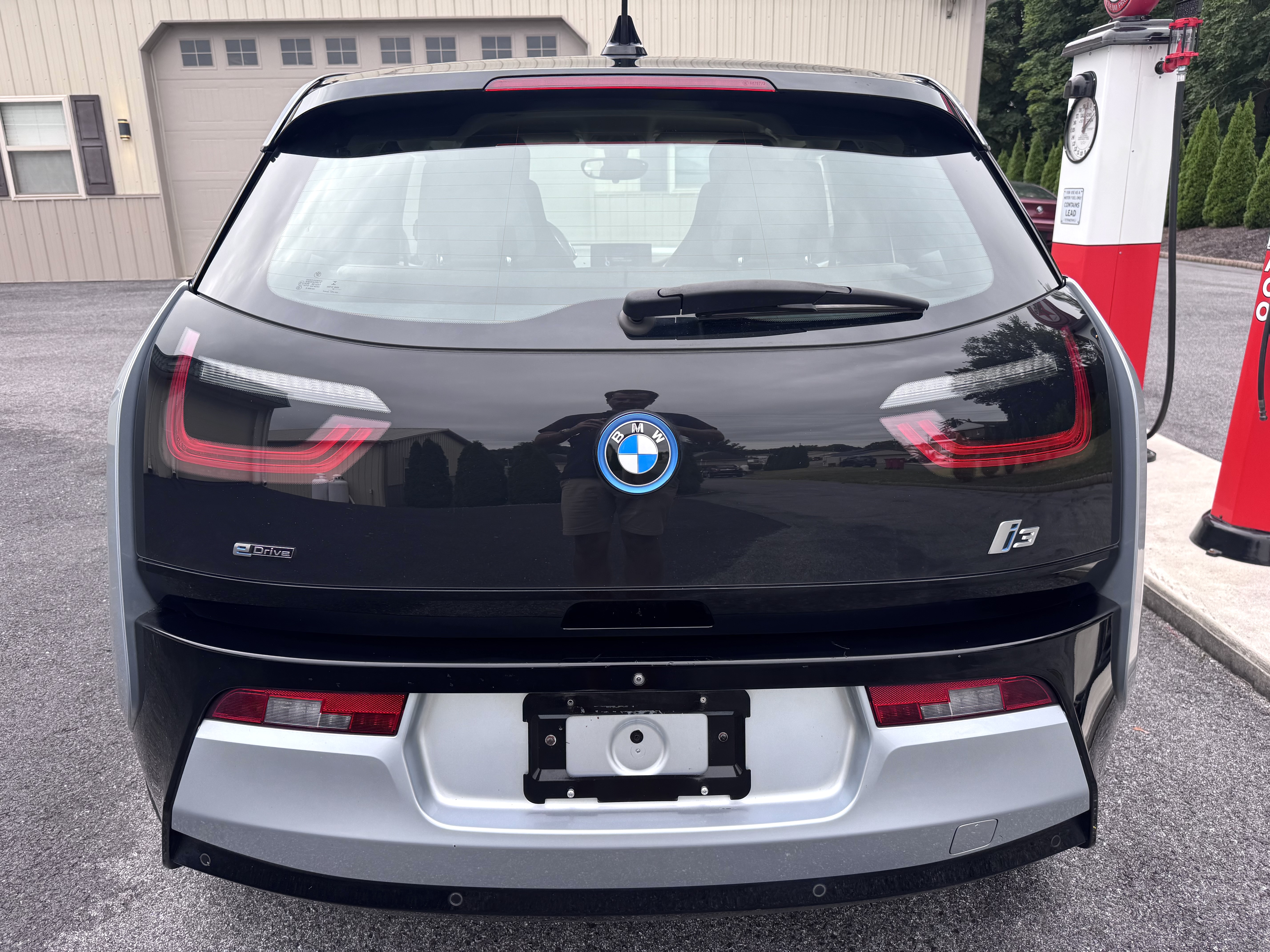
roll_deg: +0.9
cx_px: 635
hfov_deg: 71.6
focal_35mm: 24
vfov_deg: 56.8
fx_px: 881
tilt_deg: -18.2
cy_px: 476
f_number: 1.78
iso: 80
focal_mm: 6.76
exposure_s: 1/567
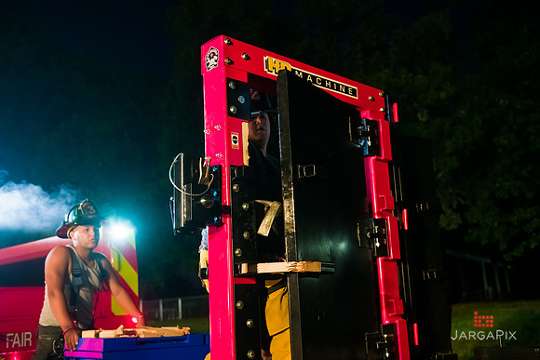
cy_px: 180
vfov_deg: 31.9
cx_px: 270
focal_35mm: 42
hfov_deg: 46.4
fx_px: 630
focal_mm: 42
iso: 6400
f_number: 3.2
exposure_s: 1/125
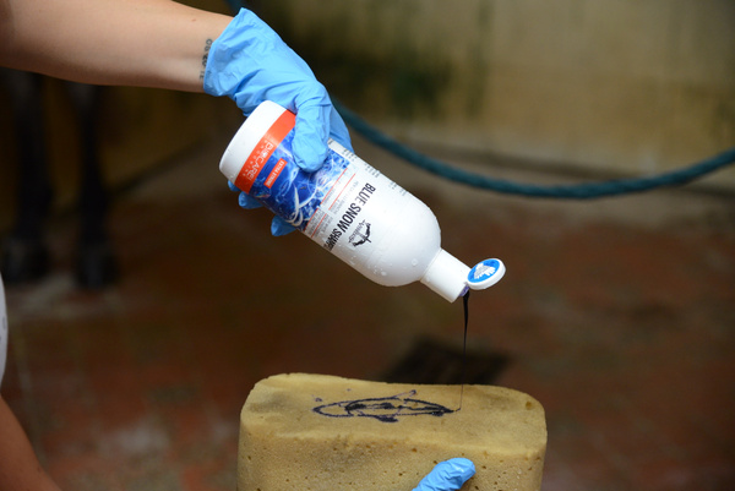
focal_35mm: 75
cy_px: 246
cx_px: 368
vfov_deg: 18.2
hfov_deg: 27.0
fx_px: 1532
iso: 2000
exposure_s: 1/400
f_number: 4
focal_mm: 75
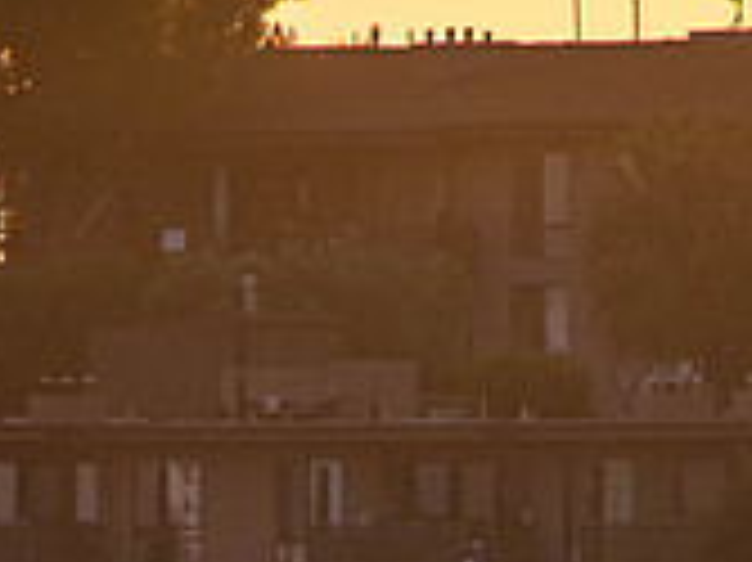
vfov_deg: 1.3
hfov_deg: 1.7
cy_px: 962
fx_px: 25269
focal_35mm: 1164
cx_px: 428
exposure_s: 1/200
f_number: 6.3
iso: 400
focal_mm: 300
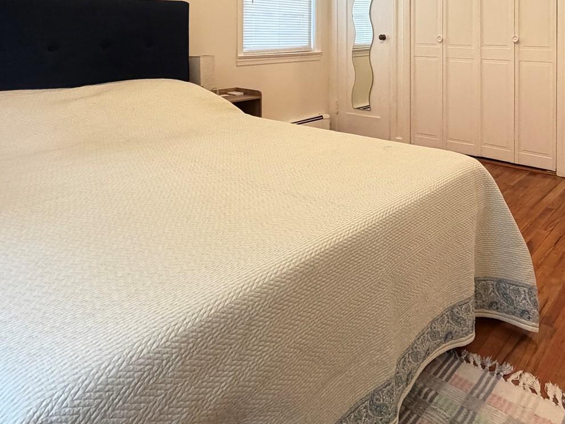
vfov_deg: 43.3
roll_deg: +0.3
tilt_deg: +0.4
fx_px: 473
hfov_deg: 60.8
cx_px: 356
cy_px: 27
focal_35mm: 29
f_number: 2.2
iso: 500
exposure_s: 1/60
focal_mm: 2.22
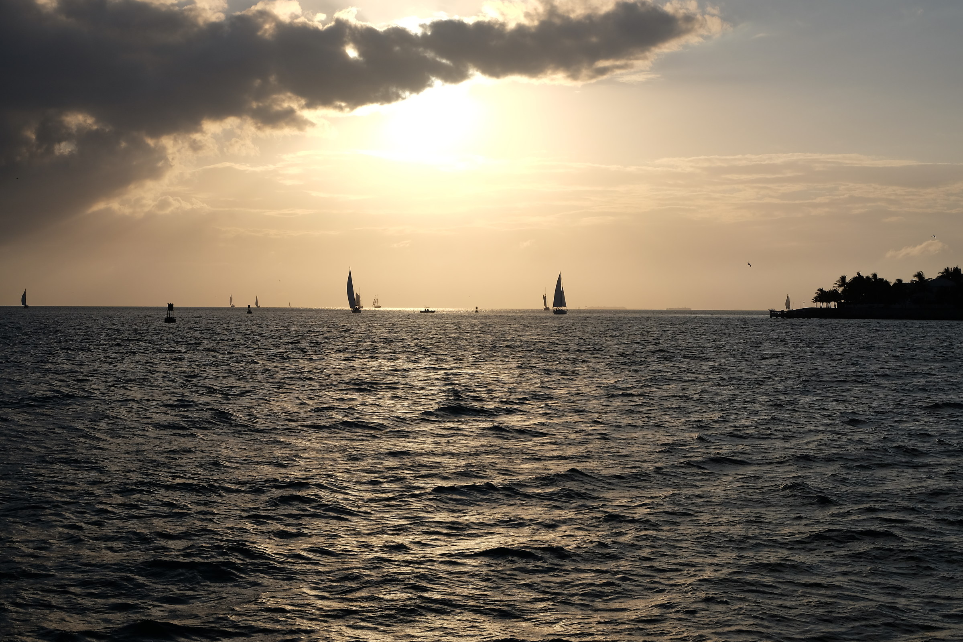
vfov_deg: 21.9
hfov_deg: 32.4
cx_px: 482
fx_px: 1658
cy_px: 321
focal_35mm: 62
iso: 200
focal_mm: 41.4
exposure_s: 1/1300
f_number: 9
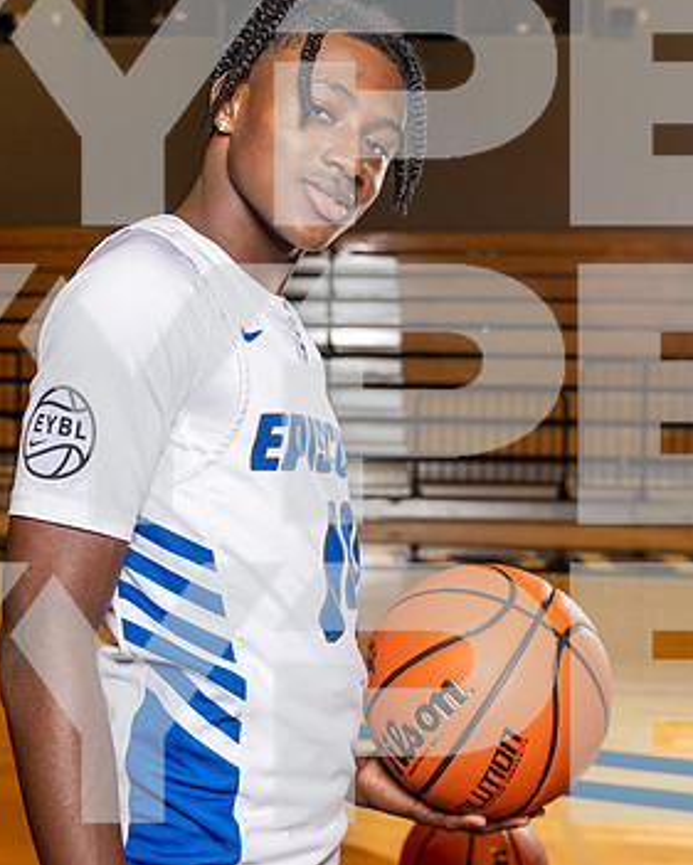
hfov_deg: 25.7
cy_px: 396
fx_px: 1512
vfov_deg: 31.9
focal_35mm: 59
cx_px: 234
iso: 400
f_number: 4.5
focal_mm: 38
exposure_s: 1/250
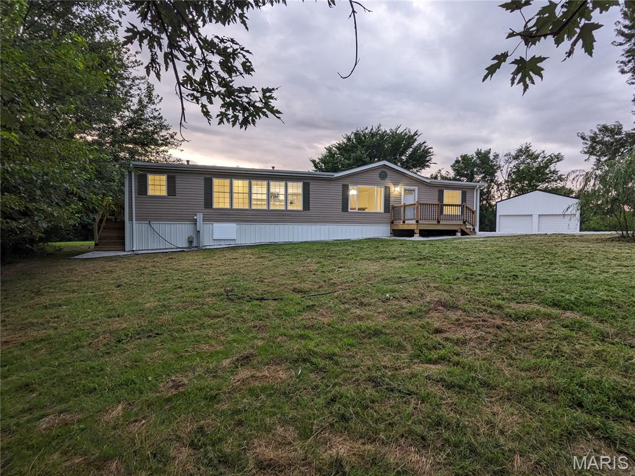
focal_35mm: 16
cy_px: 238
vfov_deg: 78.1
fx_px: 294
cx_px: 318
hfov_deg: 94.5
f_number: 2.2
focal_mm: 2.22
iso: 71
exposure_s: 1/23.8
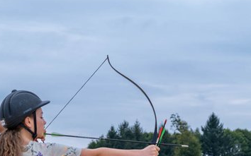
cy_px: 185
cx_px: 87
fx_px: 1197
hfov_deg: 12.0
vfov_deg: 7.4
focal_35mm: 175
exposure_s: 1/250
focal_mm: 50.5
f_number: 4
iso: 200
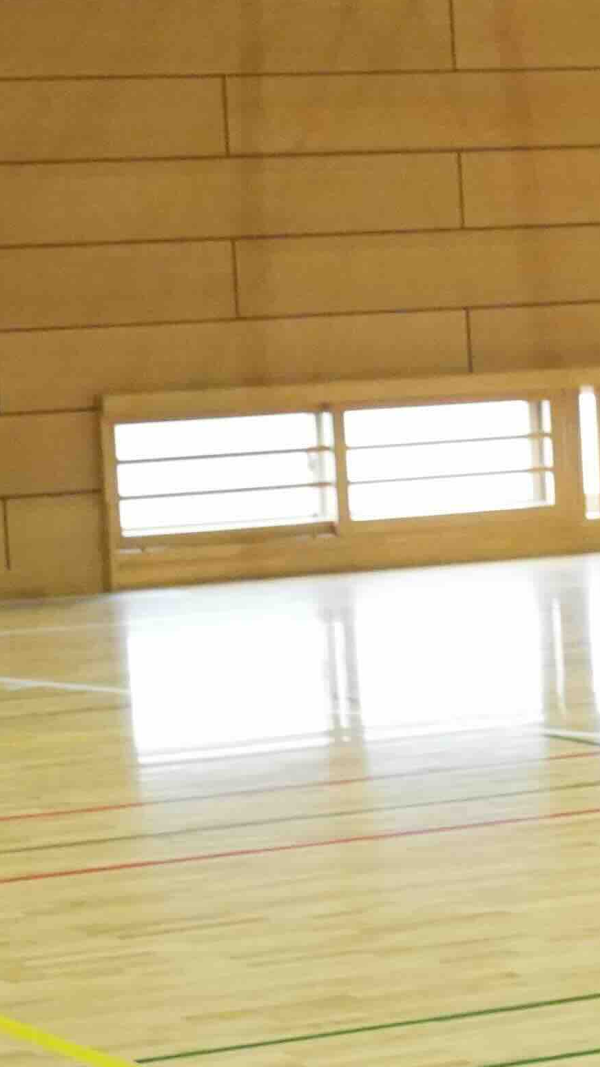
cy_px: 659
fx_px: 4694
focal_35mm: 166
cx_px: 1266
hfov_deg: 7.0
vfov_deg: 13.0
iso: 10000
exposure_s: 1/200
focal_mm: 35
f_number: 5.6
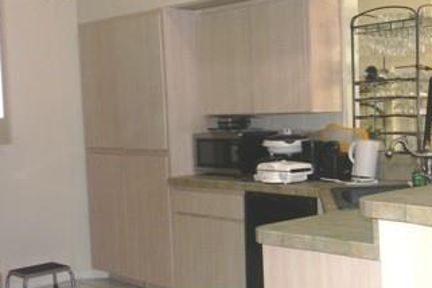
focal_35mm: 58
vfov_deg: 23.4
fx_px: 696
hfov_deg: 33.5
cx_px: 342
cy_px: 168
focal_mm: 5
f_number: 3.5
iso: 80
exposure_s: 1/52.3
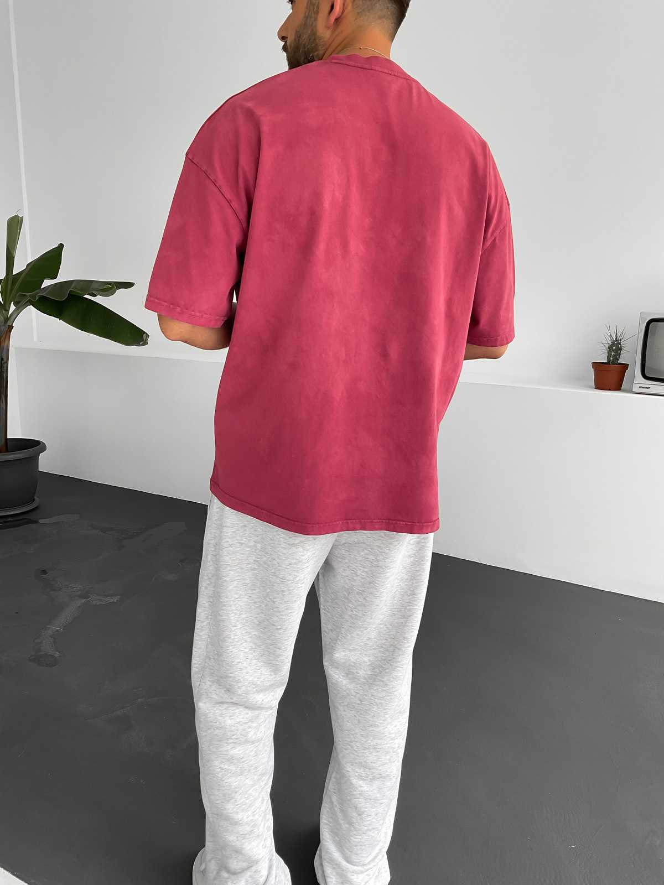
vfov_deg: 61.7
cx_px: 332
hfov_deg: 48.2
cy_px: 442
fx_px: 742
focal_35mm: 29
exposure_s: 1/120
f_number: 1.8
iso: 32
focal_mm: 3
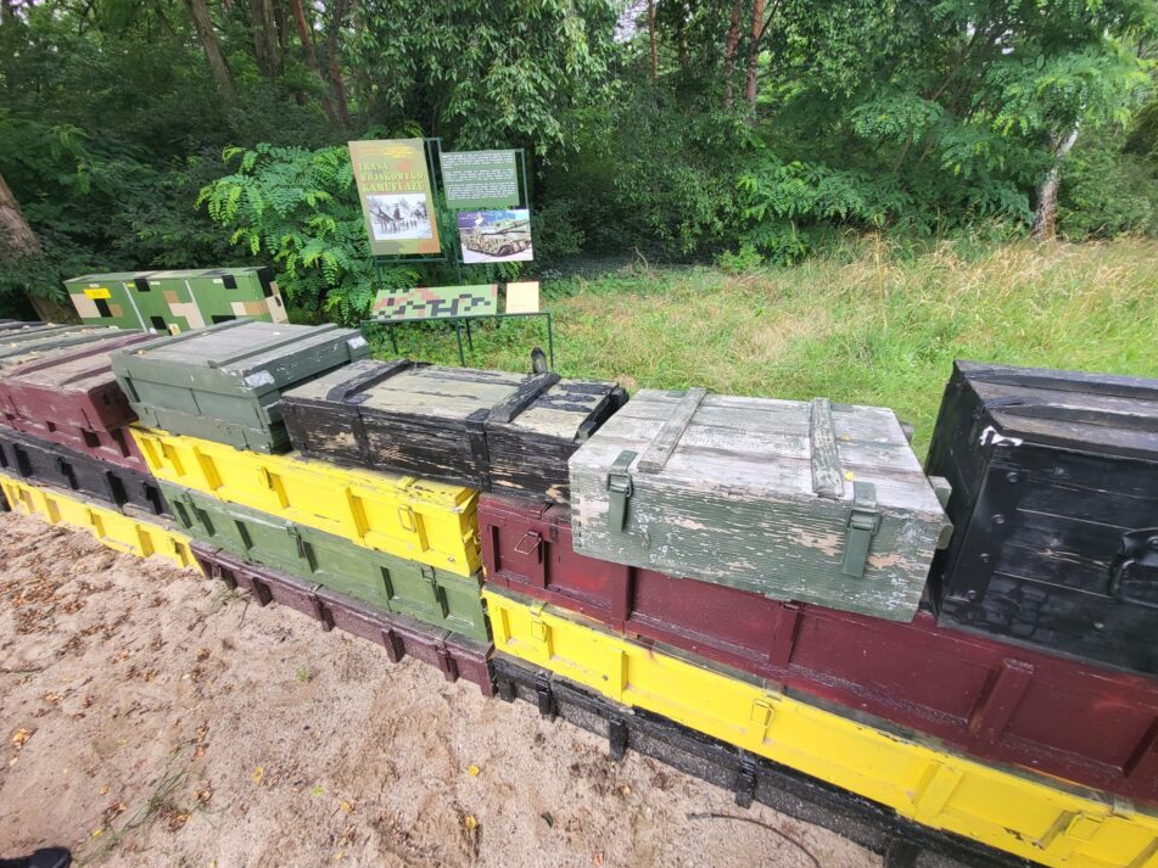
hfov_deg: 102.1
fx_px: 468
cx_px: 582
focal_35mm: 14
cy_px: 446
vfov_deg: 85.6
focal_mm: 1.74
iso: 32
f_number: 2.2
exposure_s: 1/121
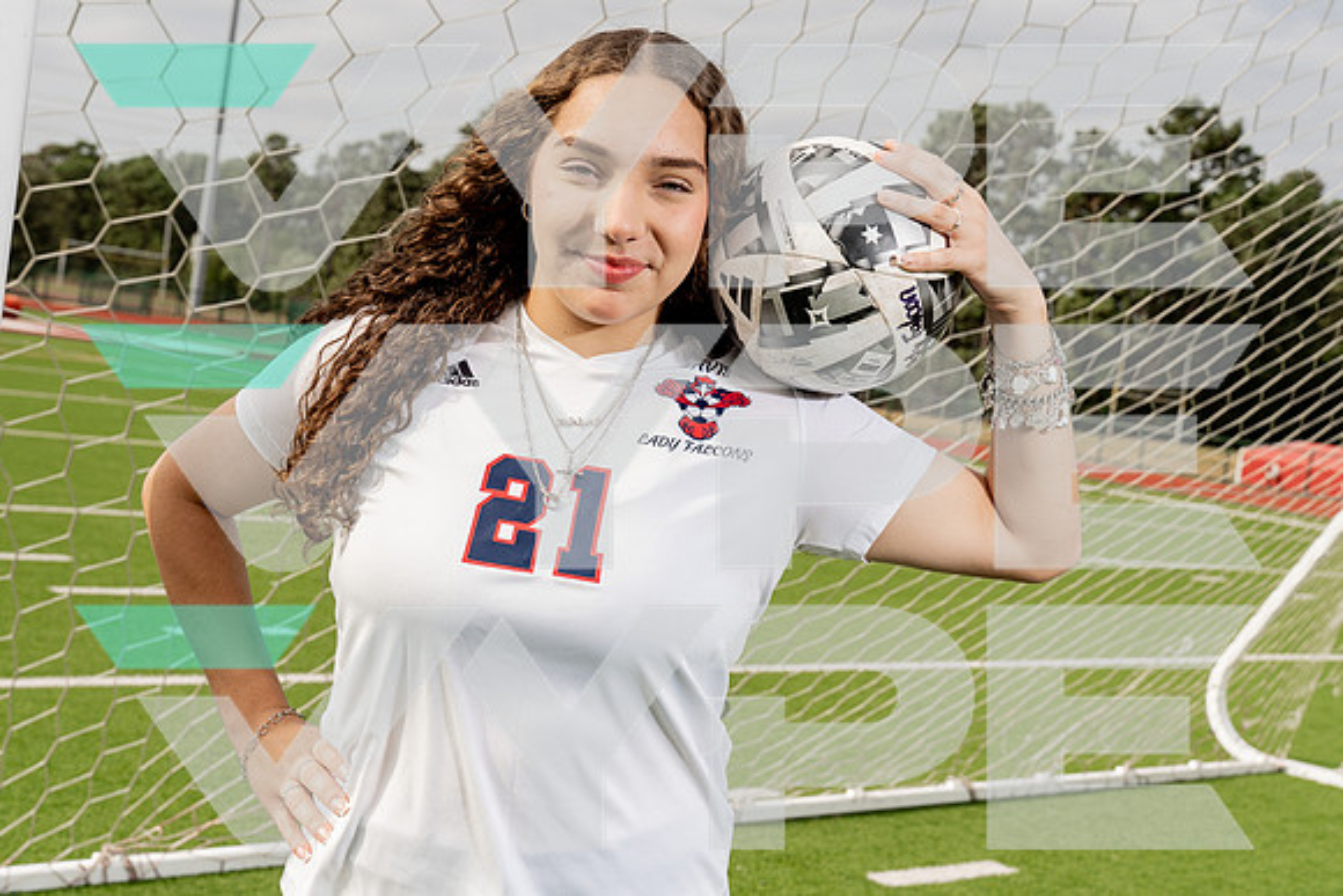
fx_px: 2009
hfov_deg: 37.0
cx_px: 672
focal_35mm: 54
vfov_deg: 25.1
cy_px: 448
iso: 125
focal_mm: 50
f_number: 8
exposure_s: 1/250
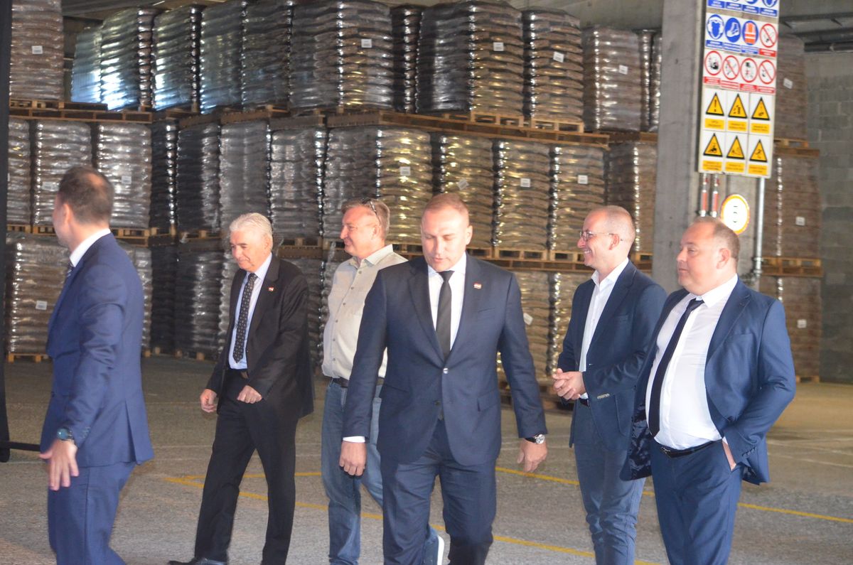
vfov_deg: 14.6
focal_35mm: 93
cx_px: 426
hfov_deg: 22.0
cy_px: 282
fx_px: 2199
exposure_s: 1/60
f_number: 4.5
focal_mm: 62
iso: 2800
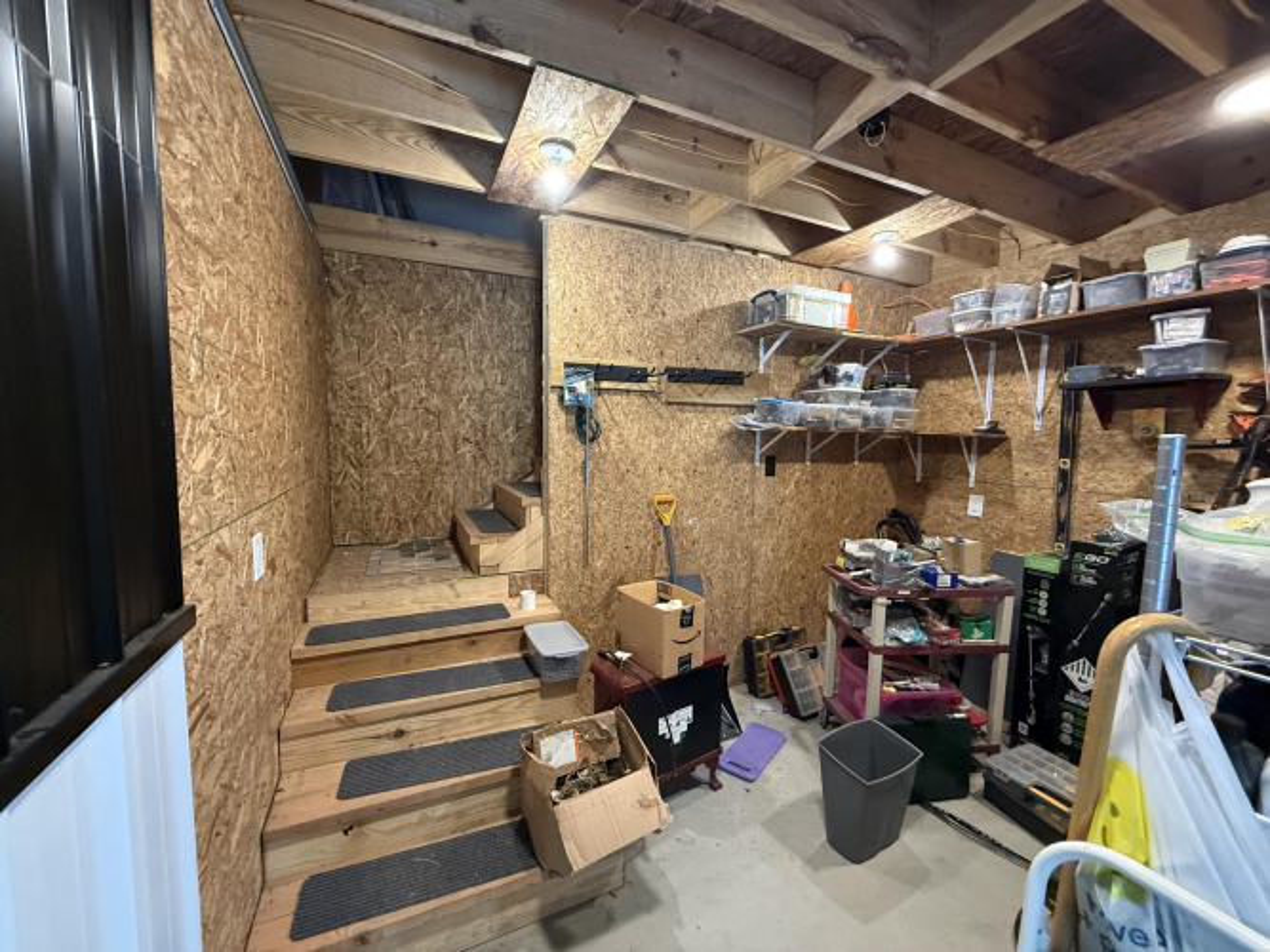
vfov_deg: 85.7
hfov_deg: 102.1
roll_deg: -1.0
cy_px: 476
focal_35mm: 14
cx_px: 635
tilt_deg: -4.8
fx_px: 514
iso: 500
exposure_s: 1/60
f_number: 2.2
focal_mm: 2.22
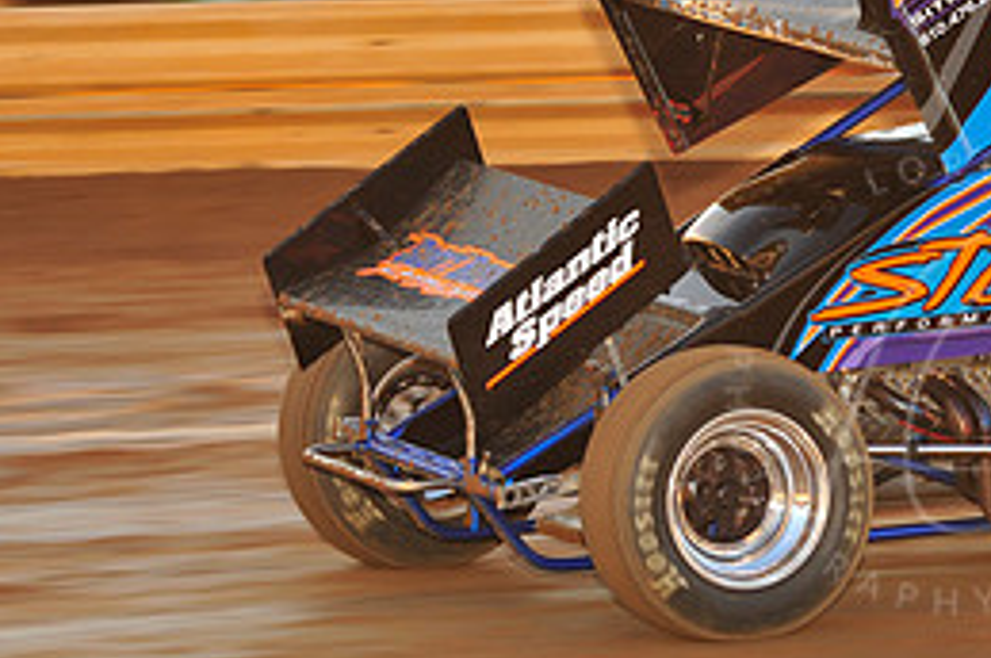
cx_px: 953
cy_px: 31
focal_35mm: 280
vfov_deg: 4.9
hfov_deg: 7.3
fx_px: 7698
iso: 640
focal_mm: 125
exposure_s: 1/320
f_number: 7.1
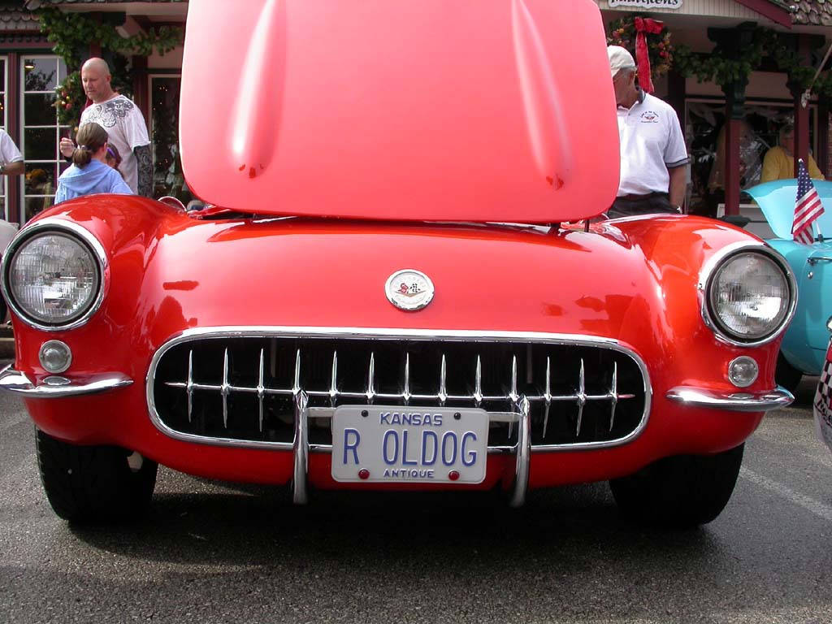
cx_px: 416
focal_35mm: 38
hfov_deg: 49.0
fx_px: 913
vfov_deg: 37.7
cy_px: 312
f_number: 5.3
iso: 100
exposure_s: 1/208
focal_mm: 7.85
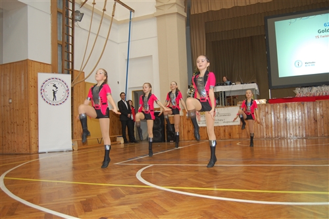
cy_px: 110
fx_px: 301
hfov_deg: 57.3
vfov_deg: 39.9
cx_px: 164
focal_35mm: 33
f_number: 3.8
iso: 400
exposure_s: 1/60
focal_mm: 22
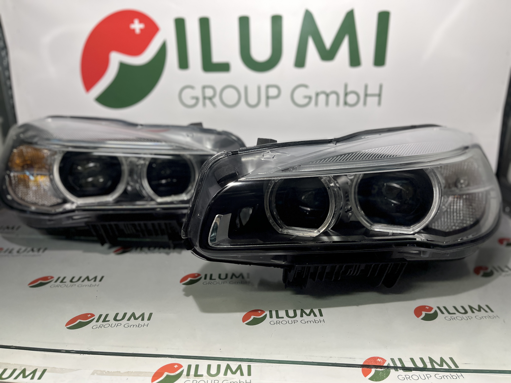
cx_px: 256
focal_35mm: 26
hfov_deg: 67.3
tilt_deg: -20.6
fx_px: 384
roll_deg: +0.1
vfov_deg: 53.1
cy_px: 192
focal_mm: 5.1
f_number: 1.6
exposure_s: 1/100
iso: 40
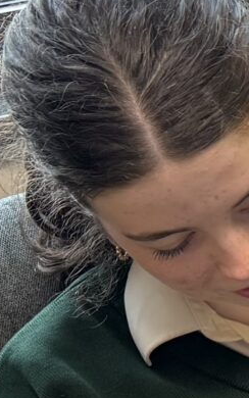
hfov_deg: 6.6
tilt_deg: -23.5
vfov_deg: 12.4
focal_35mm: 167
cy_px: 370
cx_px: 918
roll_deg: +1.9
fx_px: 1812
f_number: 1.78
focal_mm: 6.76
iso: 160
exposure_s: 1/100
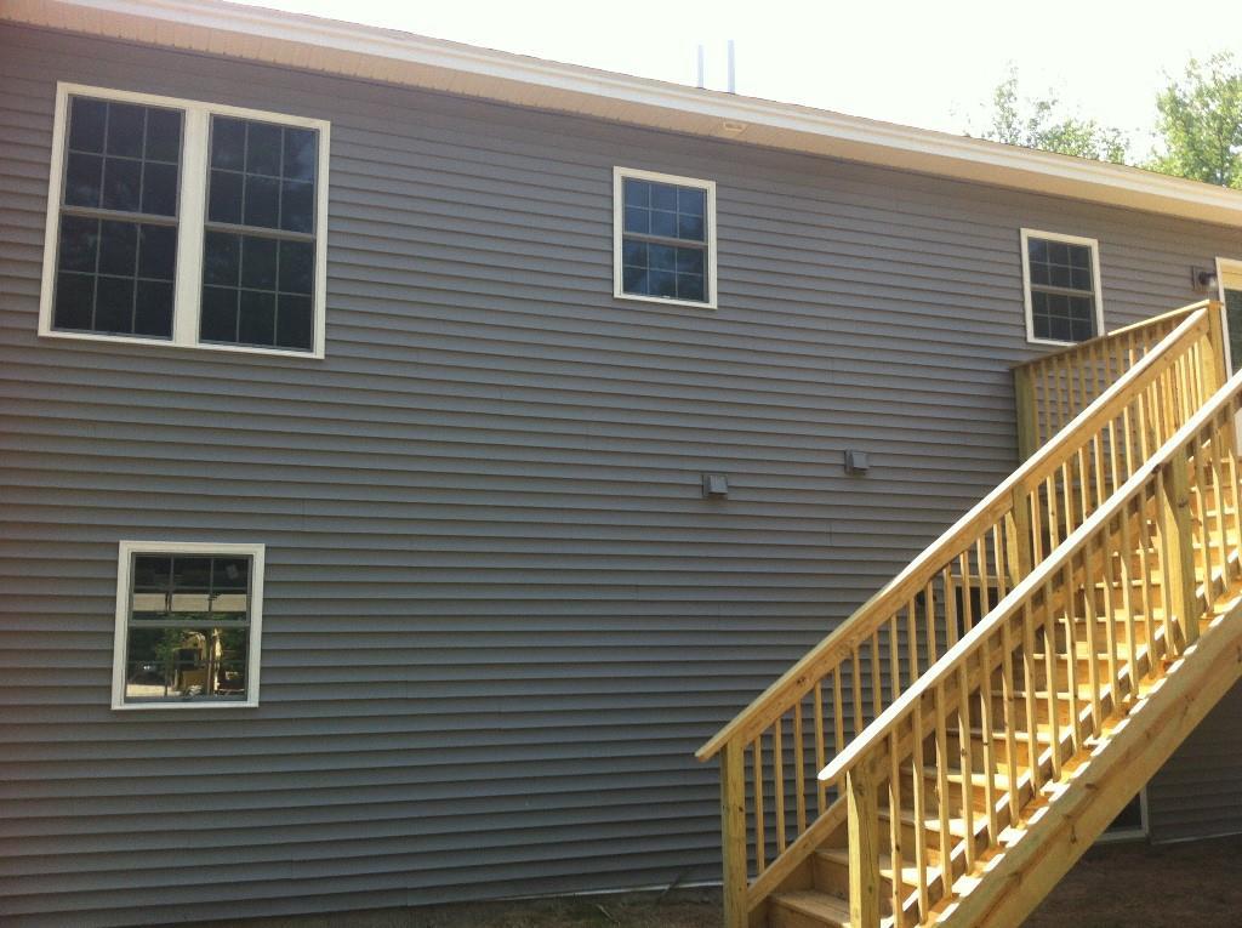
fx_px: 1254
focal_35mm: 35
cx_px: 621
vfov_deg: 40.6
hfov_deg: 52.7
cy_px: 464
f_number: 2.8
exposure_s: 1/525
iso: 80
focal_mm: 3.85
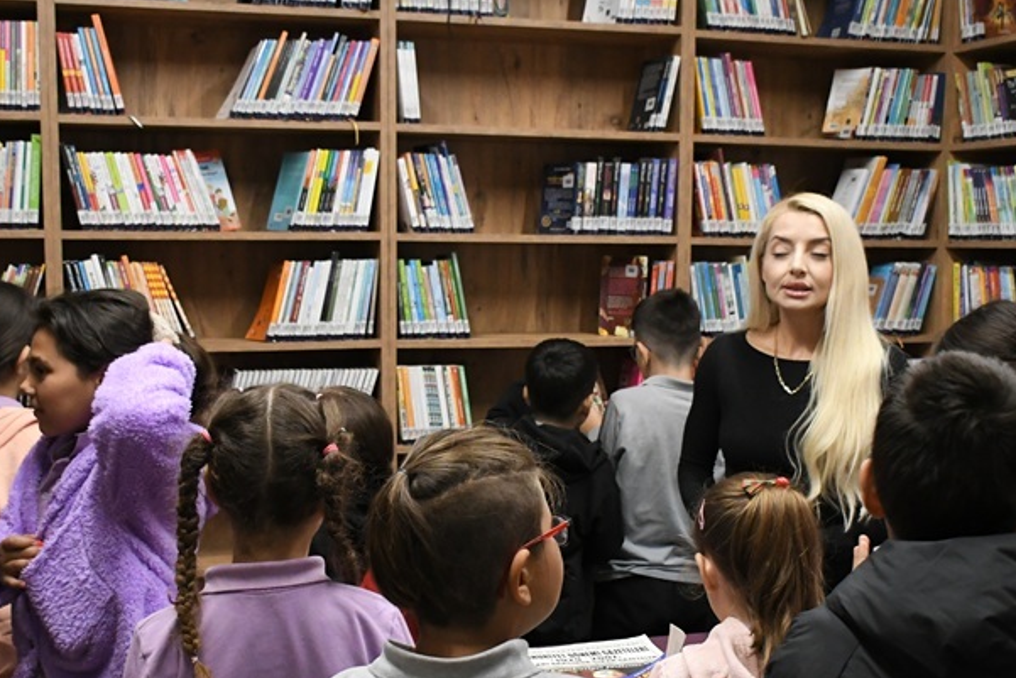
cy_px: 424
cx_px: 537
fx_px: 1411
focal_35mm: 50
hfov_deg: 39.6
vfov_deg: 26.9
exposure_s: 1/250
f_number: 3.5
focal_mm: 18
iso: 3200
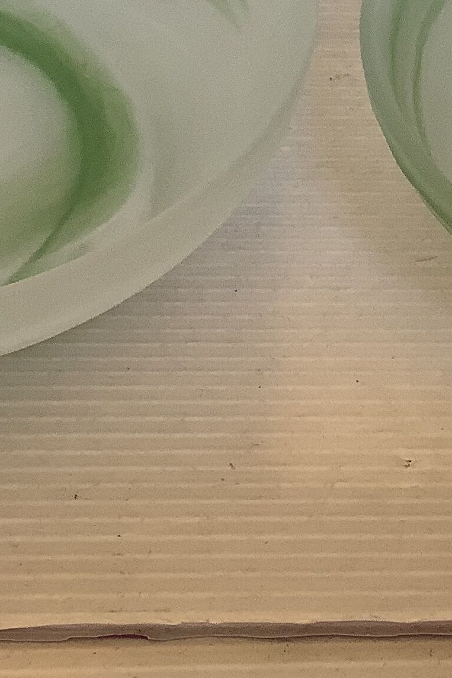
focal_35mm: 92
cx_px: 331
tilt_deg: -35.8
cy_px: 66
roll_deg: -2.4
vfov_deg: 21.6
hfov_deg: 14.8
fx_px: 1732
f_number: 2.4
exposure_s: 1/50
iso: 50
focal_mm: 3.3
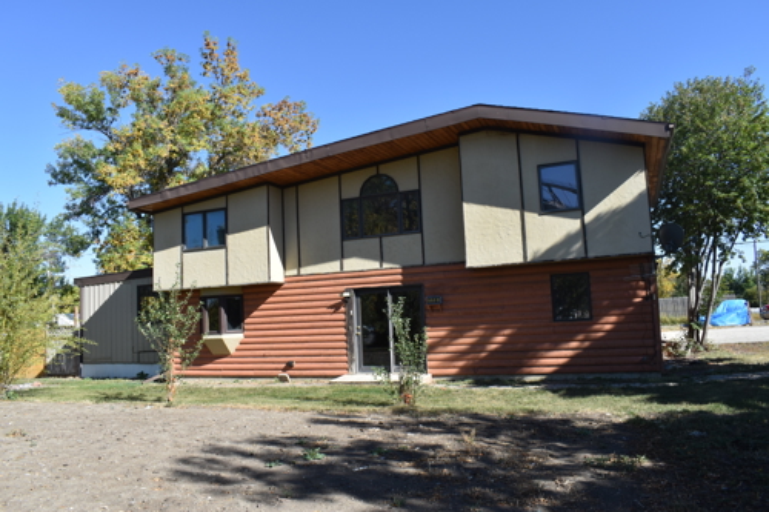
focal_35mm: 27
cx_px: 384
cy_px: 256
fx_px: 577
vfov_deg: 47.9
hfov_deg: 67.4
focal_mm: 18
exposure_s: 1/320
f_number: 9
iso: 200
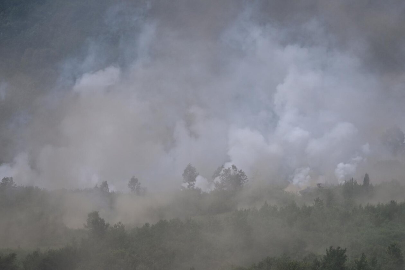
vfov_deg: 2.3
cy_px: 135
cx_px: 202
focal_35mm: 600
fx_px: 6749
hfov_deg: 3.4
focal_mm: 400
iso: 200
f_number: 2.8
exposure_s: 1/13000
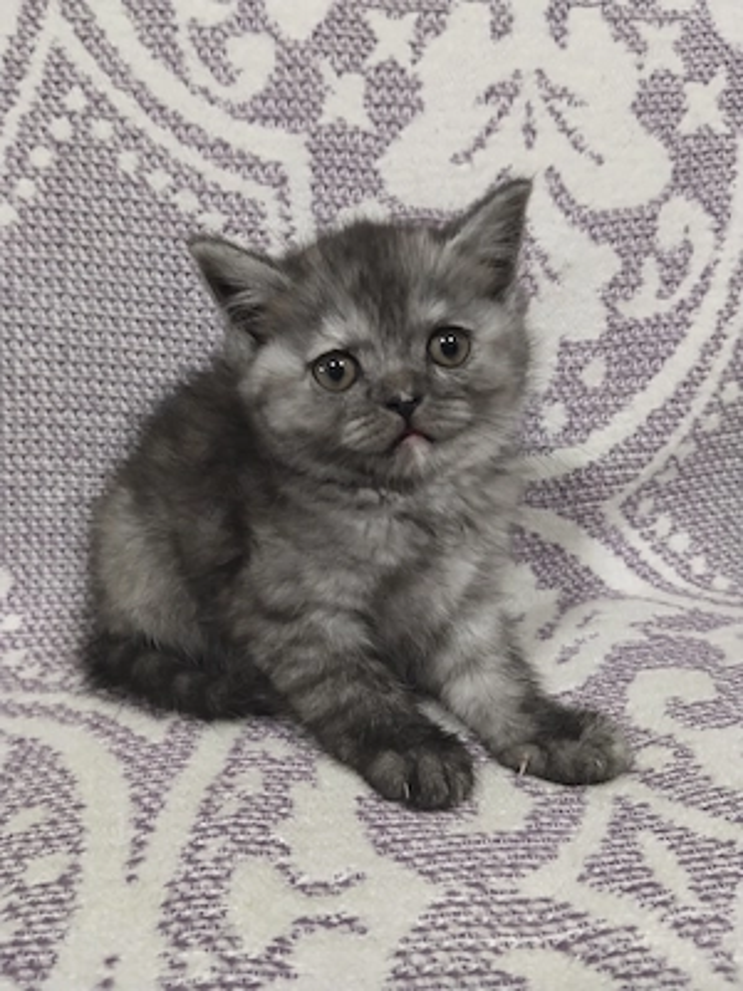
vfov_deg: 61.7
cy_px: 496
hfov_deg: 48.2
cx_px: 372
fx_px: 830
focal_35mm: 29
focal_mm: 4.22
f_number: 1.8
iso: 400
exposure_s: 1/25
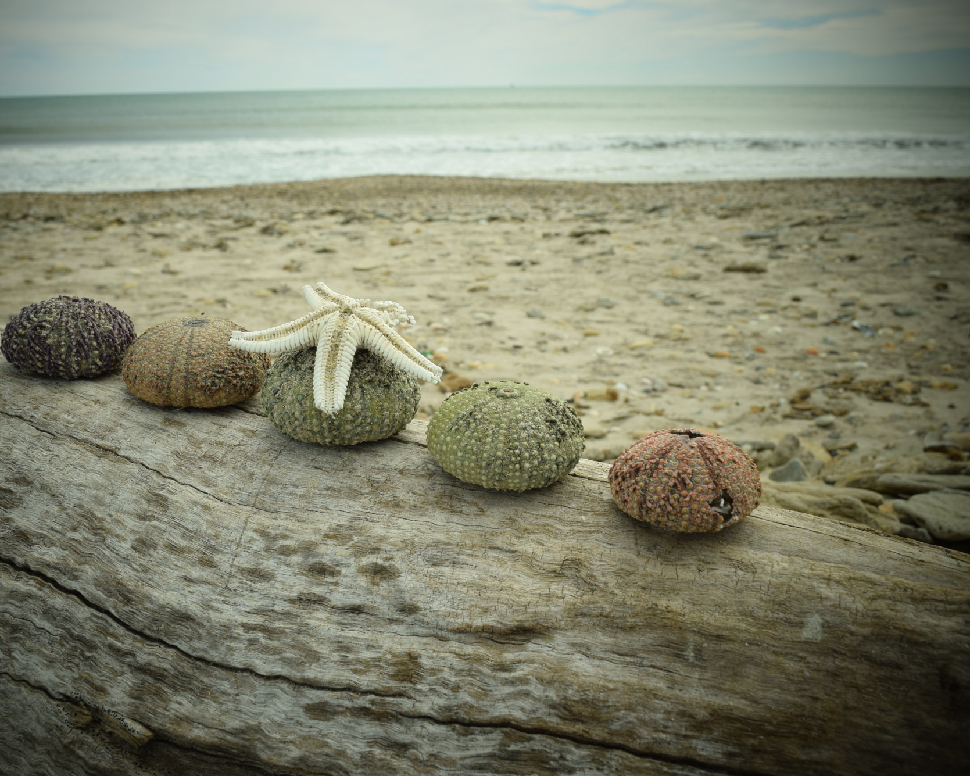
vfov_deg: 39.2
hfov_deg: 47.8
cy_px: 389
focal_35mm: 38
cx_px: 418
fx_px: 1091
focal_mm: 22
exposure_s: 1/500
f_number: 11
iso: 400
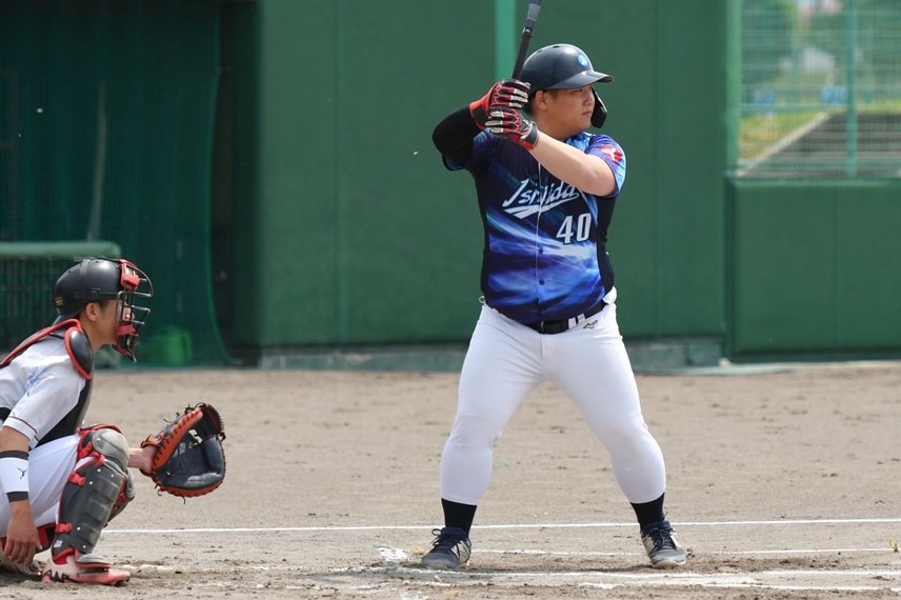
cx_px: 582
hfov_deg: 5.7
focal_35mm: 359
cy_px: 256
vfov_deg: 3.8
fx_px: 8981
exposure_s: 1/4000
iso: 400
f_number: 4
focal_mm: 160
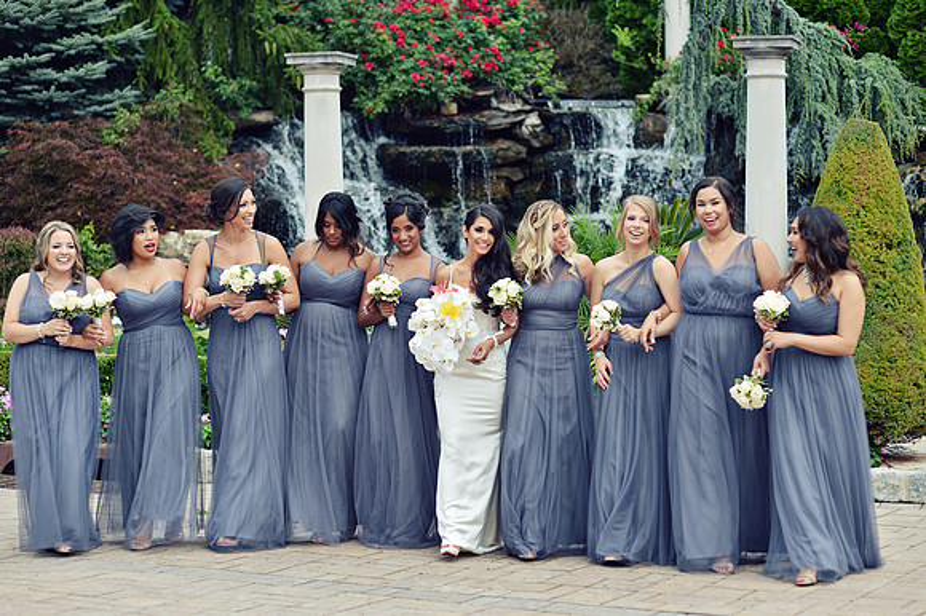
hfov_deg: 23.9
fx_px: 2185
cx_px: 463
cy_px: 308
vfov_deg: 16.1
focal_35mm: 85
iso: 250
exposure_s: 1/1000
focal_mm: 85
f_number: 2.8
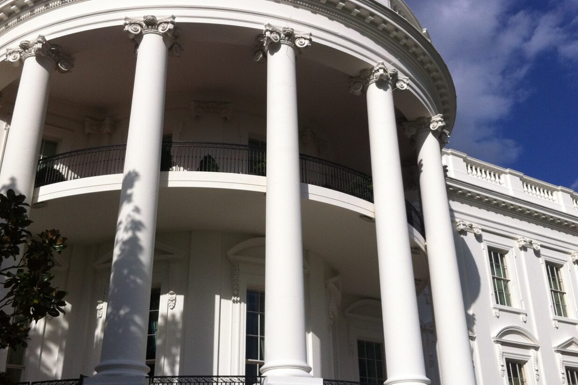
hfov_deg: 43.6
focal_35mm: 45
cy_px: 178
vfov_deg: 29.8
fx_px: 722
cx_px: 299
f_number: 2.8
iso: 80
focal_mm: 3.85
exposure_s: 1/3771
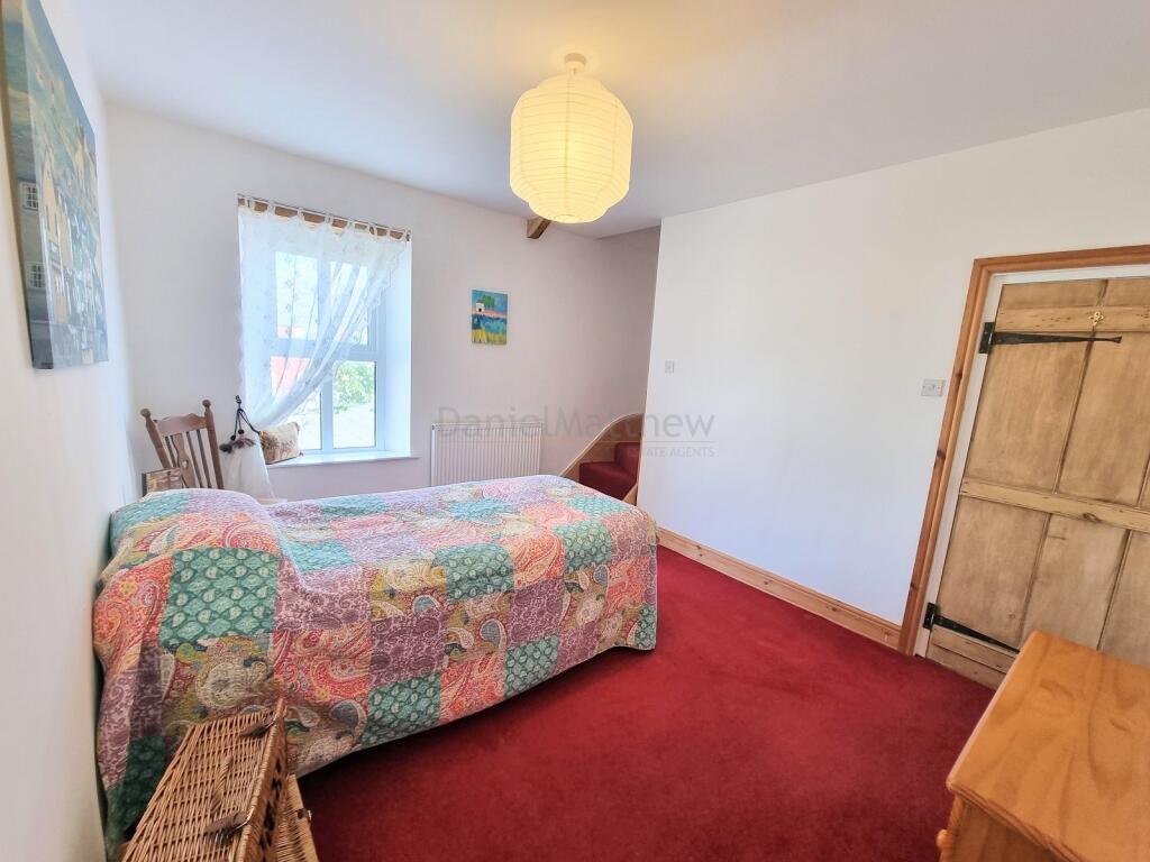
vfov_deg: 89.9
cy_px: 431
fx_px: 432
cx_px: 575
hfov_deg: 106.2
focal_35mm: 13
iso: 100
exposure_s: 1/60
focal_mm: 2.2
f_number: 2.2
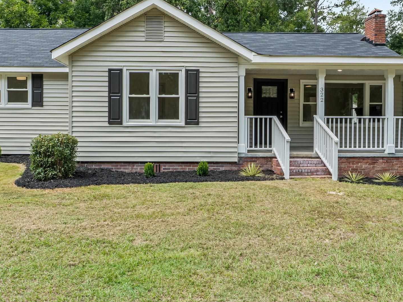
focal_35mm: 28
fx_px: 324
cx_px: 193
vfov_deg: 49.3
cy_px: 107
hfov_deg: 63.7
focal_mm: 11
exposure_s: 1/200
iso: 250
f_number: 6.3
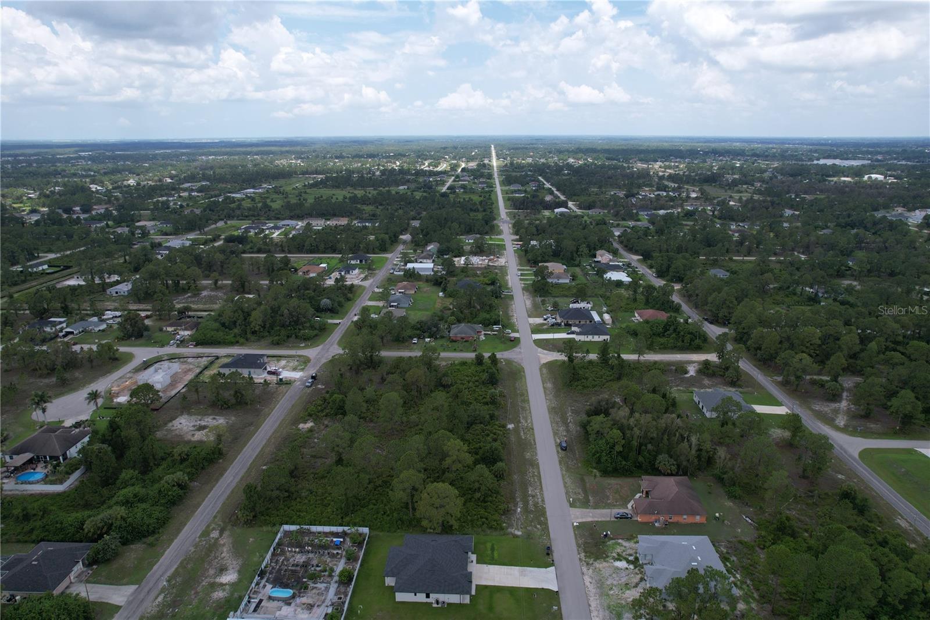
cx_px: 465
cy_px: 310
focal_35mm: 22
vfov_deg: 57.2
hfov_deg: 78.6
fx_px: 568
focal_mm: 8.38
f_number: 2.8
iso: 100
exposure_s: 1/1500
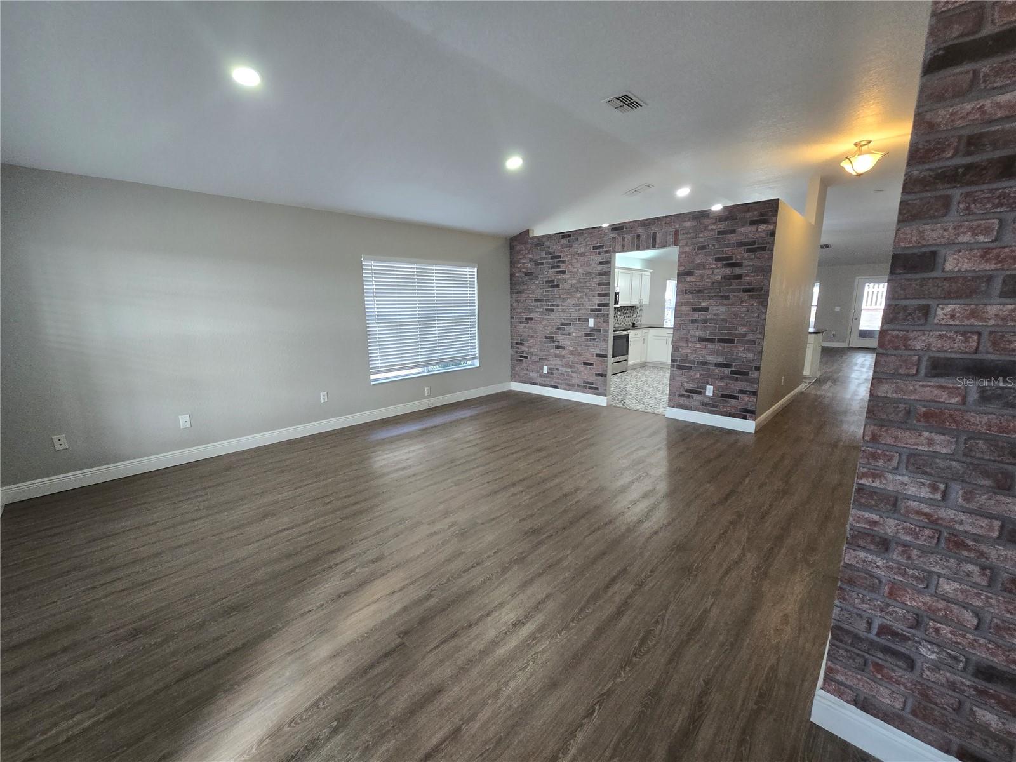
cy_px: 381
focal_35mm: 13
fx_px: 382
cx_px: 508
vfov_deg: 89.9
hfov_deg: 106.2
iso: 200
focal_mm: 2.2
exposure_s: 1/60
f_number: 2.2
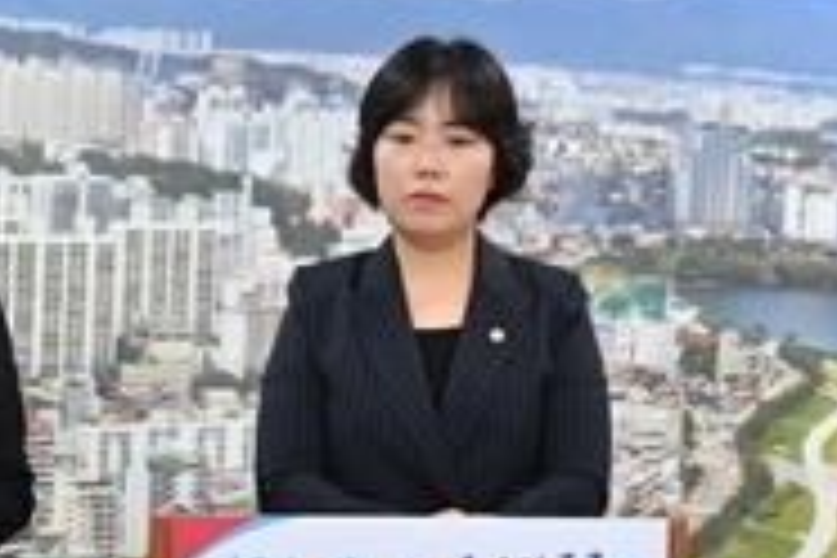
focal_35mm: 142
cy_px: 488
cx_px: 423
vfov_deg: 9.6
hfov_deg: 14.4
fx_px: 3301
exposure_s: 1/250
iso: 800
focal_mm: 42
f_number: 4
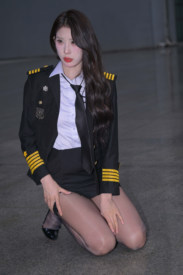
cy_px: 138
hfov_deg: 16.1
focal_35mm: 85
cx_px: 92
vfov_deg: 23.9
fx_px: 648
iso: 80
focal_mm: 85
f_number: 4.5
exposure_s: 1/200
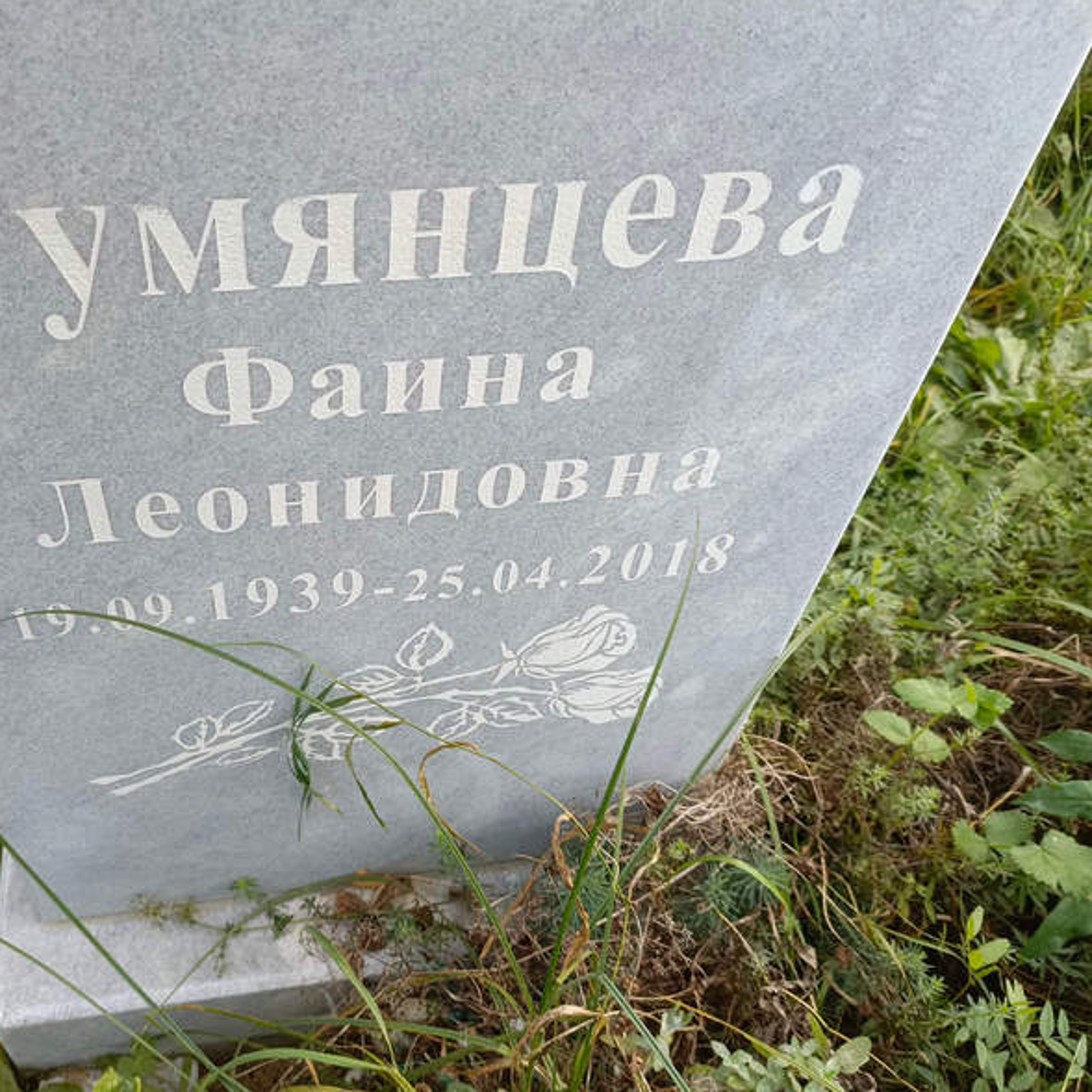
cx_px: 397
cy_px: 552
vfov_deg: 54.0
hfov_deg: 53.3
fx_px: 1071
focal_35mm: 30
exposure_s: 1/172
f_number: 1.69
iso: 112
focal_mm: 4.76
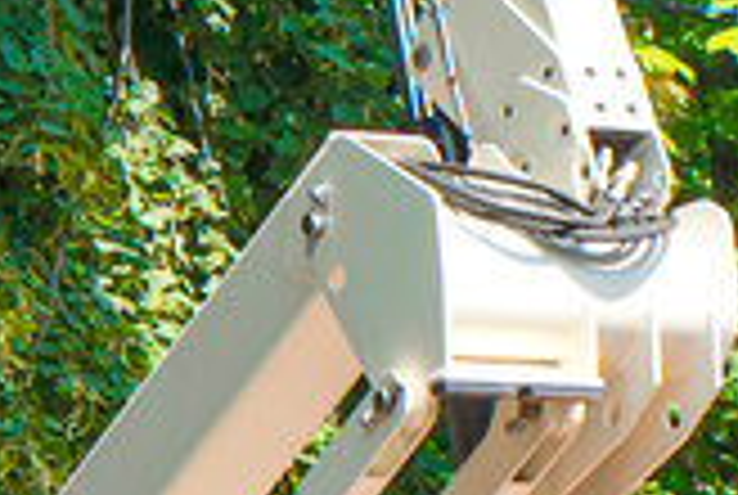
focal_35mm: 409
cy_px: -1001
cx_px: -554
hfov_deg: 5.0
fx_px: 8397
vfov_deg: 3.3
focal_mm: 35
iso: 100
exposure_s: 1/640
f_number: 5
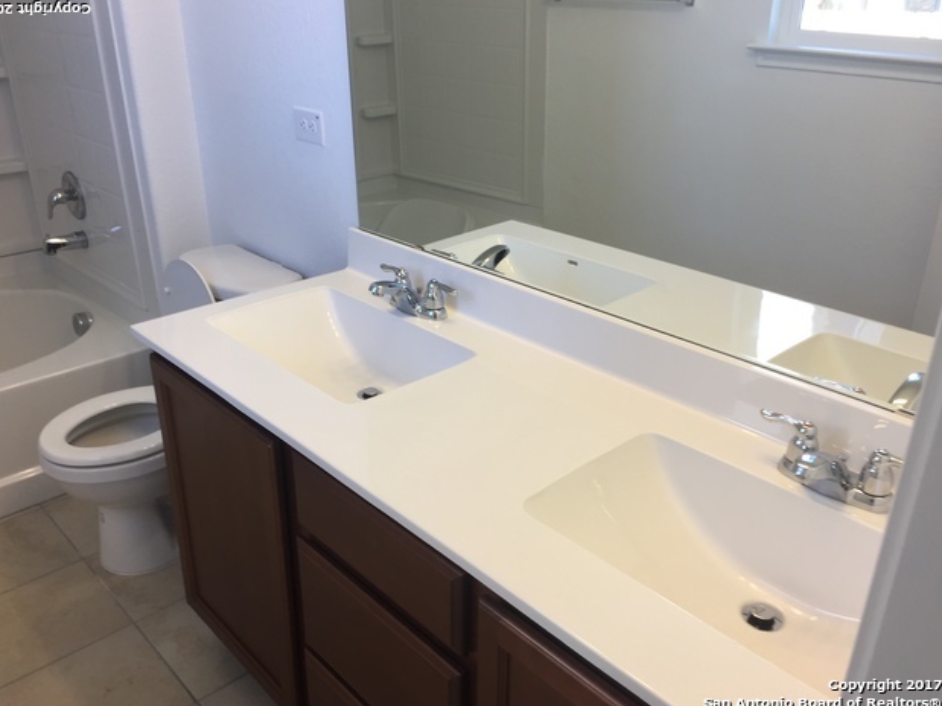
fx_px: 816
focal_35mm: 30
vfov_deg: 46.8
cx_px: 460
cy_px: 347
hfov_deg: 60.0
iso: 40
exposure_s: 1/60
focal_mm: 4.15
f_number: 2.2
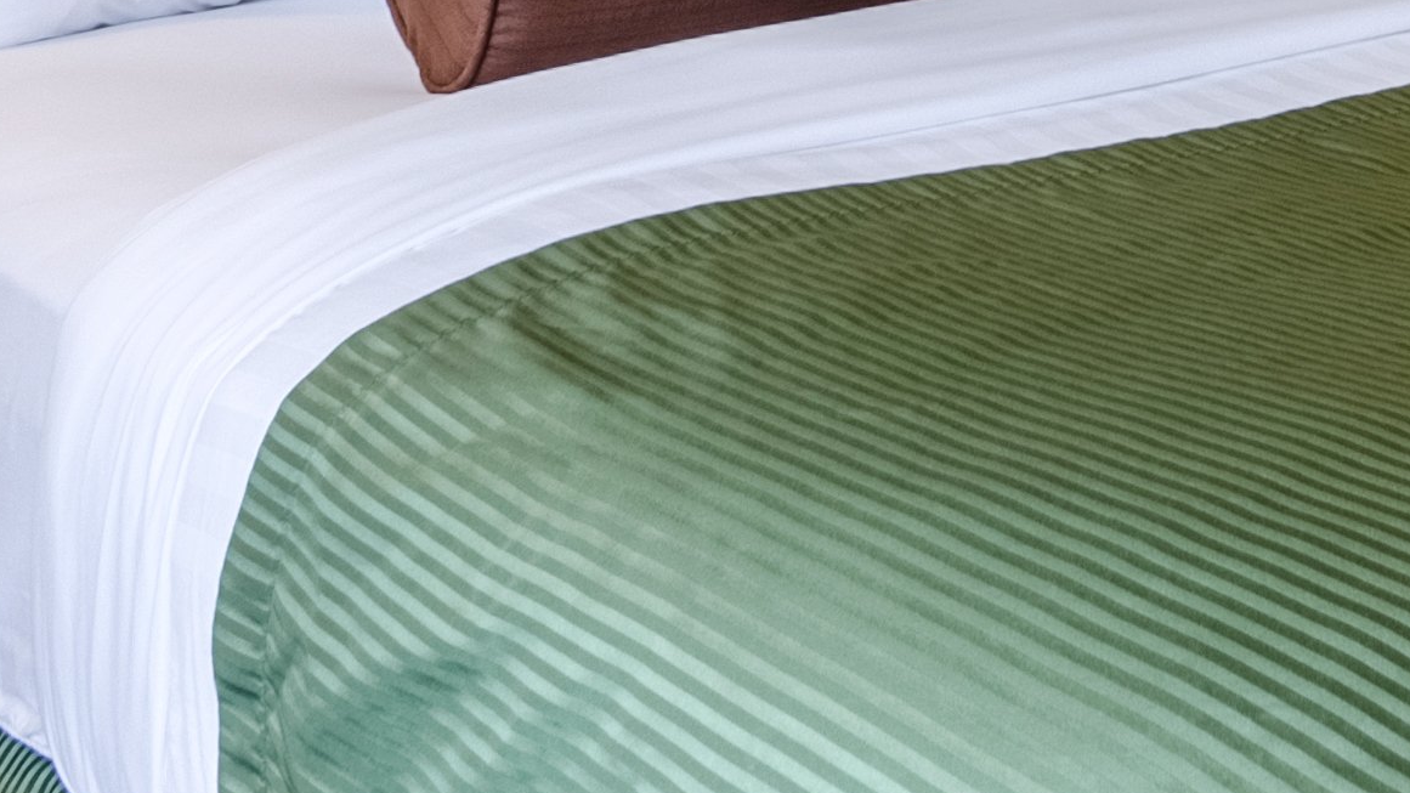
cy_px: -743
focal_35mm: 73
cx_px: 1363
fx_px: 2737
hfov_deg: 27.5
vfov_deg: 14.1
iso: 320
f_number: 8
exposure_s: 1/60
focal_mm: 11
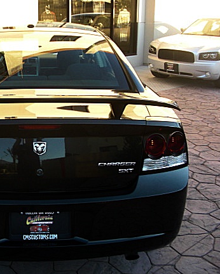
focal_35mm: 52
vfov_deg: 36.0
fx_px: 423
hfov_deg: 28.2
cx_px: 29
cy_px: 137
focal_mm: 6.3
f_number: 2.8
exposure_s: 1/125
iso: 100
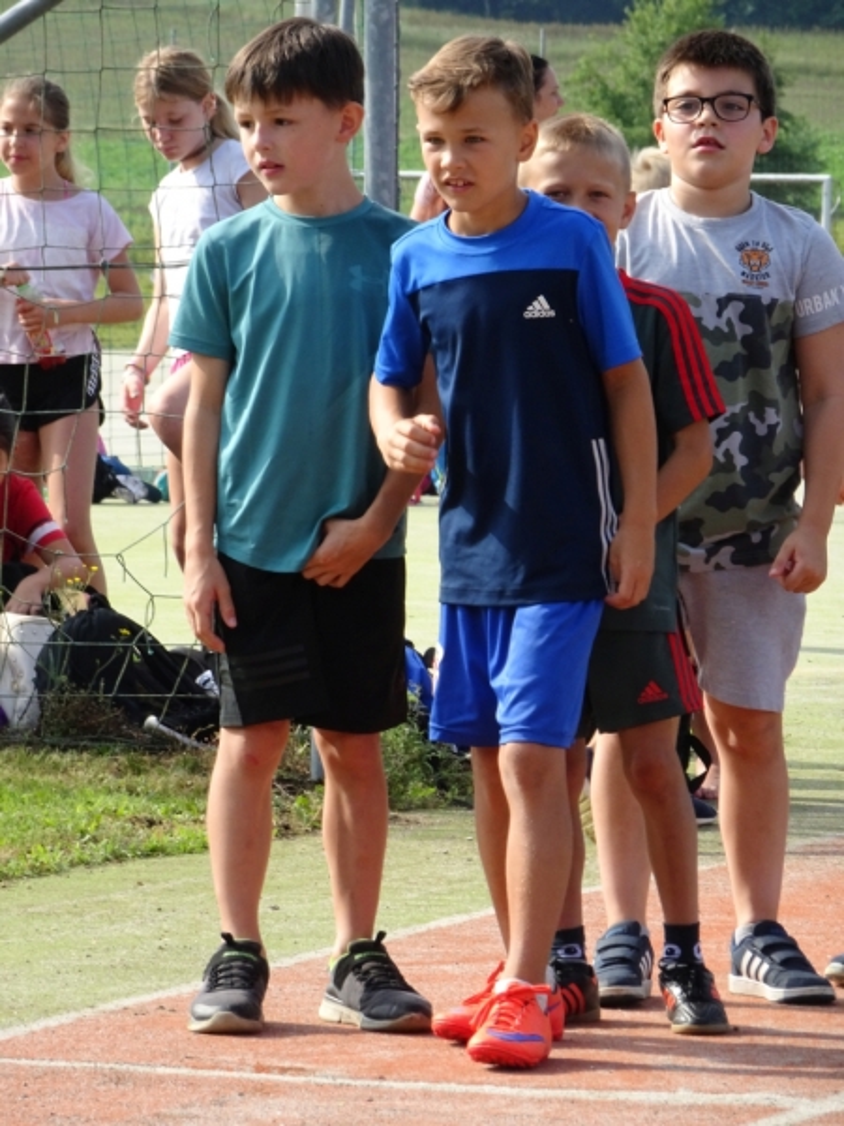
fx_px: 8030
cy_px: 563
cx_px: 422
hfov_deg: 6.0
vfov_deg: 8.0
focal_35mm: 247
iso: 160
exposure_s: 1/250
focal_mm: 42.14
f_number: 6.3
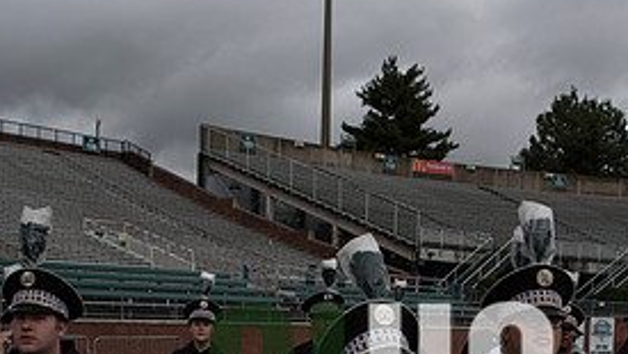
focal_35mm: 53
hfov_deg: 39.0
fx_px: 883
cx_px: 381
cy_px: 410
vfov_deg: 21.3
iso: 640
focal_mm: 24
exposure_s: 1/3200
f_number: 5.6
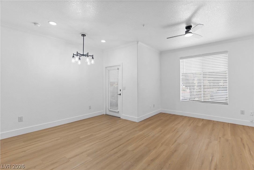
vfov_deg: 70.4
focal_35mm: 17
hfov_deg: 93.3
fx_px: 120
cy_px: 85
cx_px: 127
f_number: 8
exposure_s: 1/3
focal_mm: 17
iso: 400
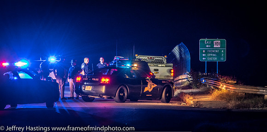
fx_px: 1985
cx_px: 125
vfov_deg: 3.8
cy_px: 56
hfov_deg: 7.7
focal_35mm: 288
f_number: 5.3
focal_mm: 165
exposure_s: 1/30
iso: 2000
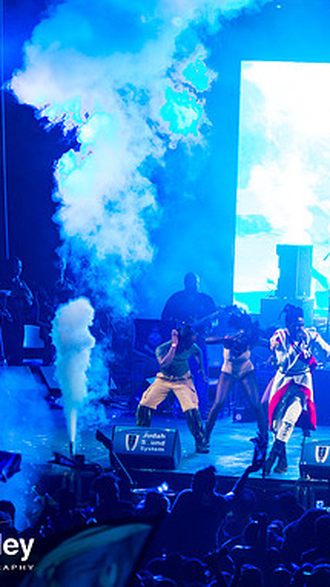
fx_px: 4939
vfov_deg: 6.8
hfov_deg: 3.8
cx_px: 342
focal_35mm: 317
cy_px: 294
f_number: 5.6
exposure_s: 1/200
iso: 2500
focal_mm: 200
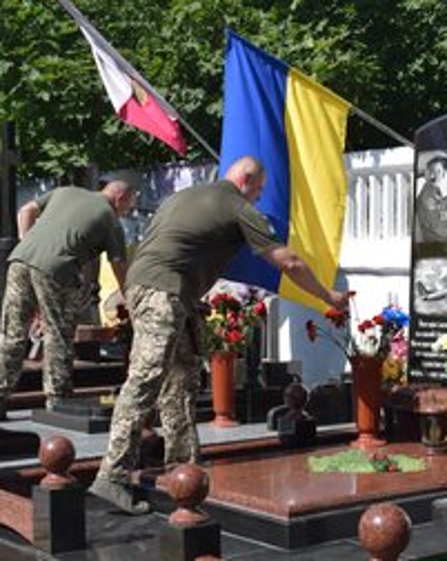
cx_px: 285
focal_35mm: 76
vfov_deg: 25.1
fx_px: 1259
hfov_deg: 20.1
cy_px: 274
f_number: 10
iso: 200
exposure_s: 1/400
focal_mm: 34
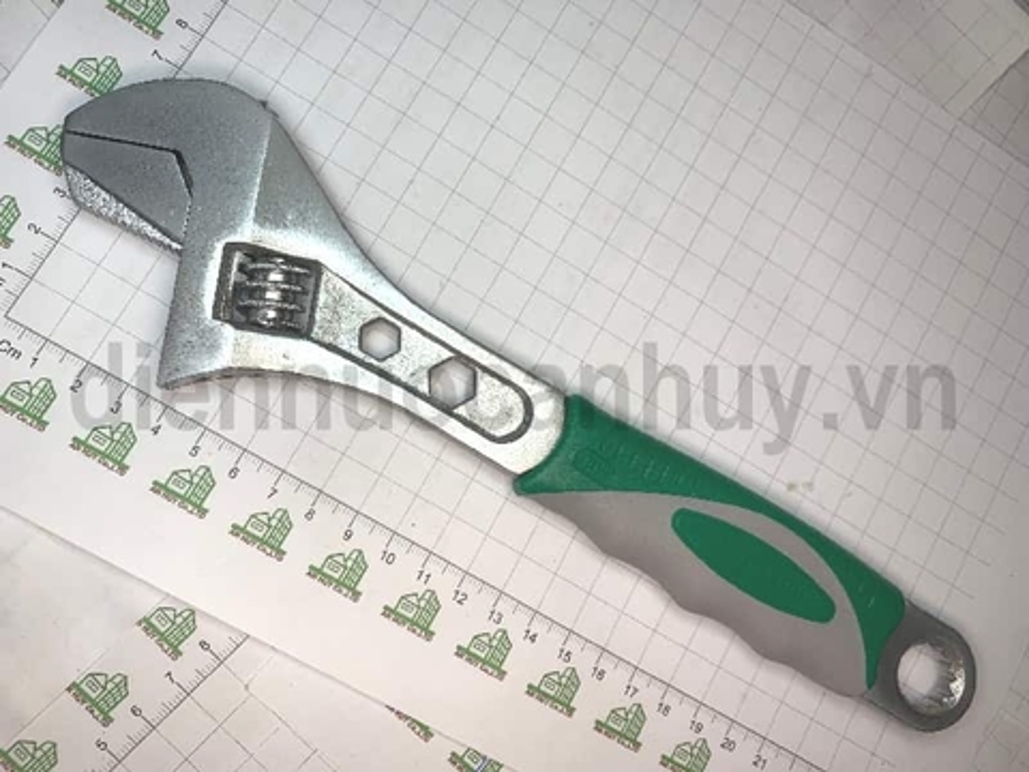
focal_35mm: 26
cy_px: 386
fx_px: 773
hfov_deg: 67.3
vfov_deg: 53.1
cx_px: 514
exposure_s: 1/376
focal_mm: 4.25
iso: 25
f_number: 1.8
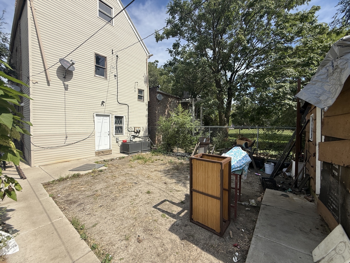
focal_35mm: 14
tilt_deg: -1.6
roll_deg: -0.5
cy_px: 132
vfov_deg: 85.7
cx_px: 175
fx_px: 142
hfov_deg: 102.1
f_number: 2.2
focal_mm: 2.22
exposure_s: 1/1656
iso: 50
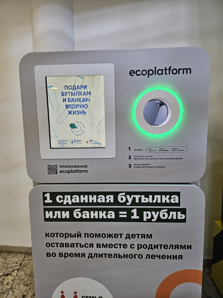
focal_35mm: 23
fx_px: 198
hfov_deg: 58.9
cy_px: 149
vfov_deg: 73.9
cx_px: 112
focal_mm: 5.4
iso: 160
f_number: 1.8
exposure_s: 1/100
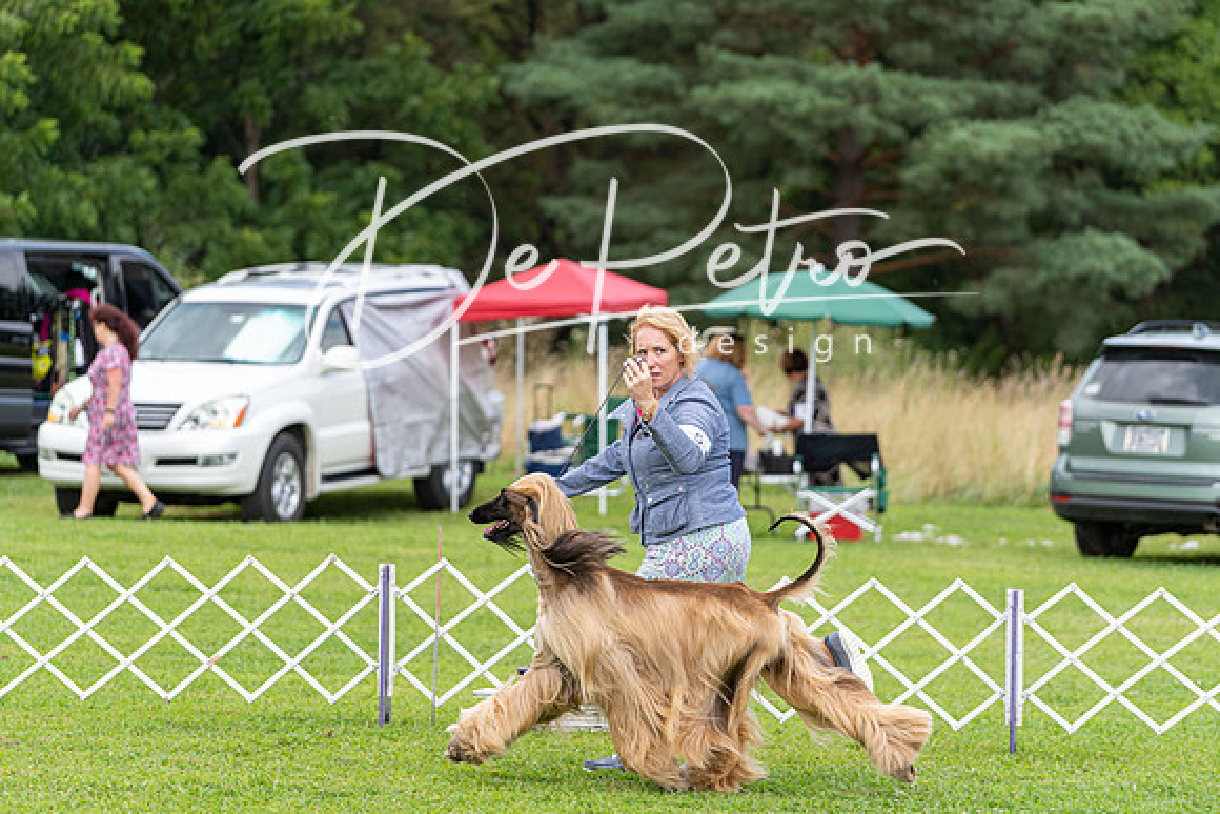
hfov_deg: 12.5
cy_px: 407
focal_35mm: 164
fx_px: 5559
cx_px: 610
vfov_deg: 8.4
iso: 320
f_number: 4
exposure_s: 1/1000
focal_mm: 164
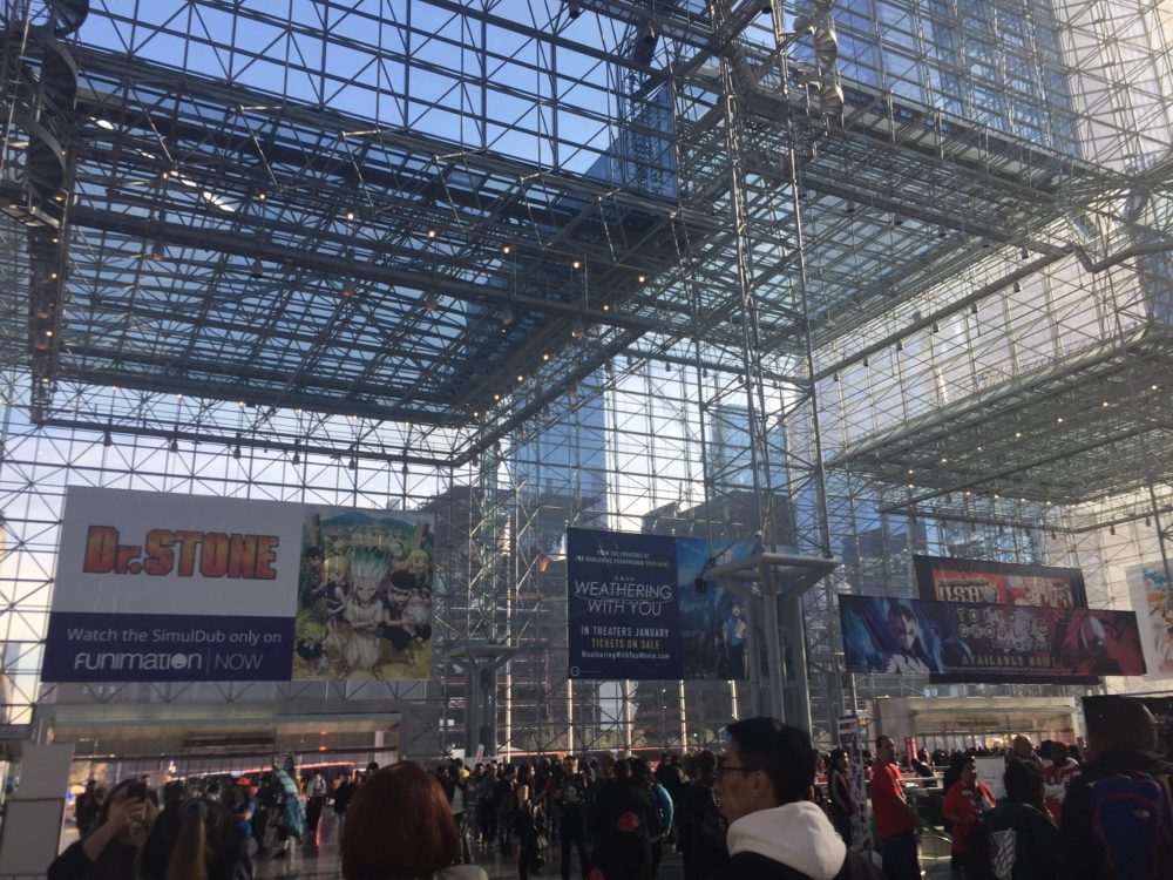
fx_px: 983
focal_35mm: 29
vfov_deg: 48.2
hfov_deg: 61.7
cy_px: 440
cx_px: 586
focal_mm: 4.15
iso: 32
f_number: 2.2
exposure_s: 1/359
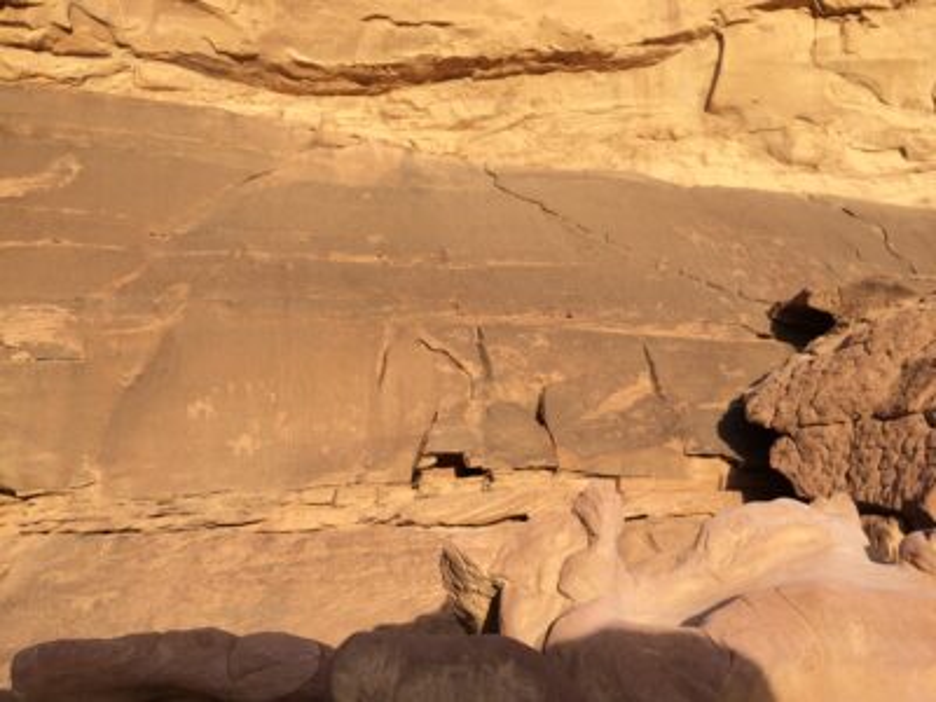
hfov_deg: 60.0
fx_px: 811
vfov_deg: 46.8
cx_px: 468
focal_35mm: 30
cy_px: 351
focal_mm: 4.12
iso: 32
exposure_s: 1/1414
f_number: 2.2
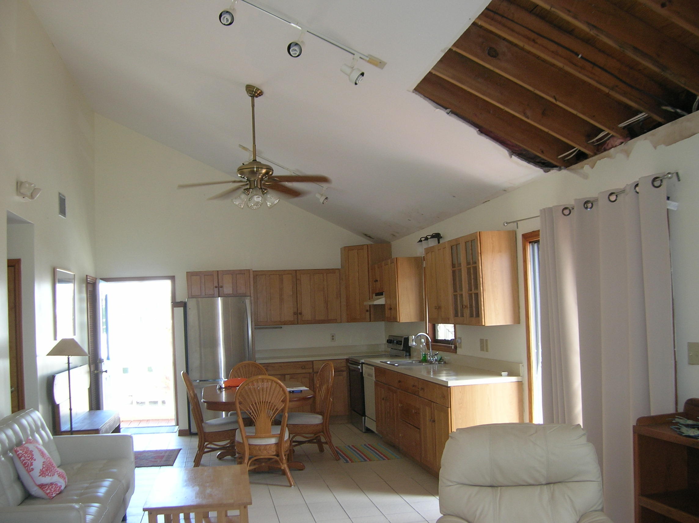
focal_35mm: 34
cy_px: 262
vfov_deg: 41.7
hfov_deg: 54.0
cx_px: 350
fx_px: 686
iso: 71
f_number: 2.9
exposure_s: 1/56.2
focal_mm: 5.7
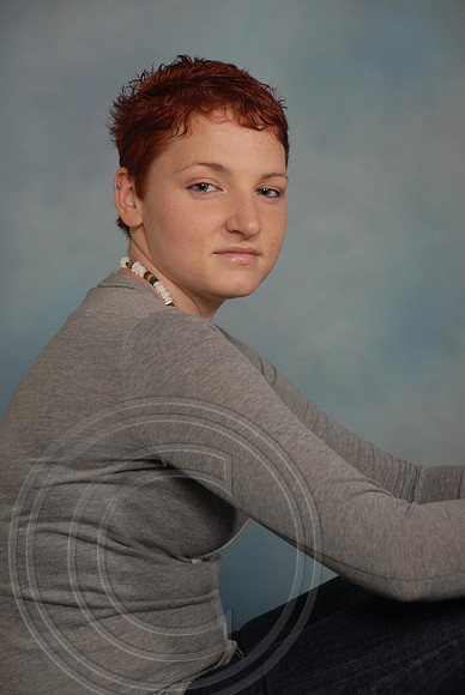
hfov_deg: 11.4
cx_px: 232
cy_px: 348
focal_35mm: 120
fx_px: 2319
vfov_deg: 17.0
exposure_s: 1/125
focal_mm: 80
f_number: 5.6
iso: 100
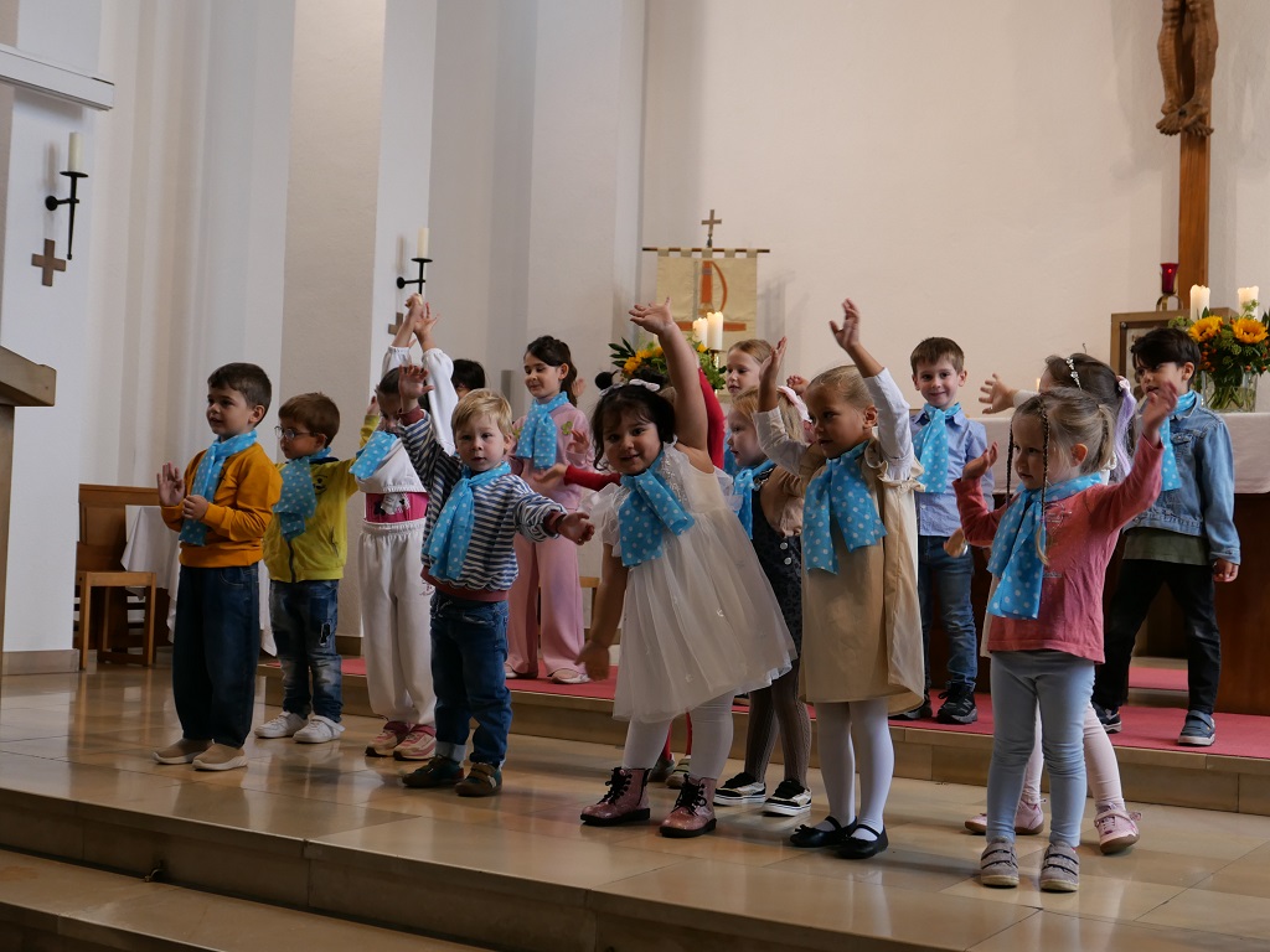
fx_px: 1651
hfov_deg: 42.1
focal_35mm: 45
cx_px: 635
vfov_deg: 32.2
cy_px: 476
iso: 640
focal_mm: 20.4
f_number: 2.6
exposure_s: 1/100
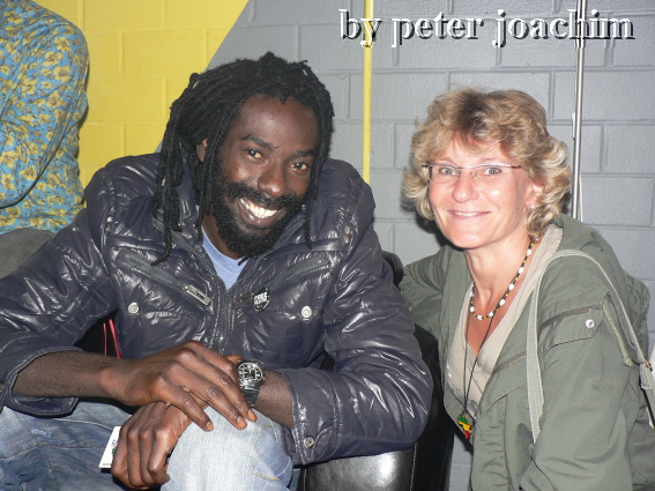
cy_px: 246
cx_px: 328
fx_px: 757
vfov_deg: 35.9
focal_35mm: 40
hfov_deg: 46.8
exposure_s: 1/60
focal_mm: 6.9
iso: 150
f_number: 2.8
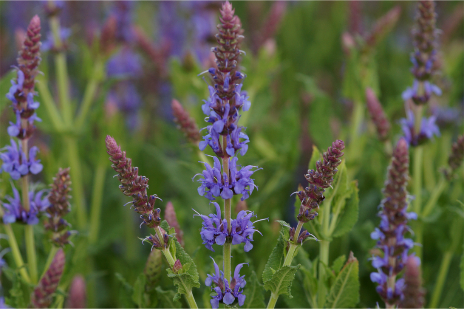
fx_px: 1933
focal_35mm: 150
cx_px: 232
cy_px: 154
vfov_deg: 9.1
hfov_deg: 13.7
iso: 320
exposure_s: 1/160
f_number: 5.6
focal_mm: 100
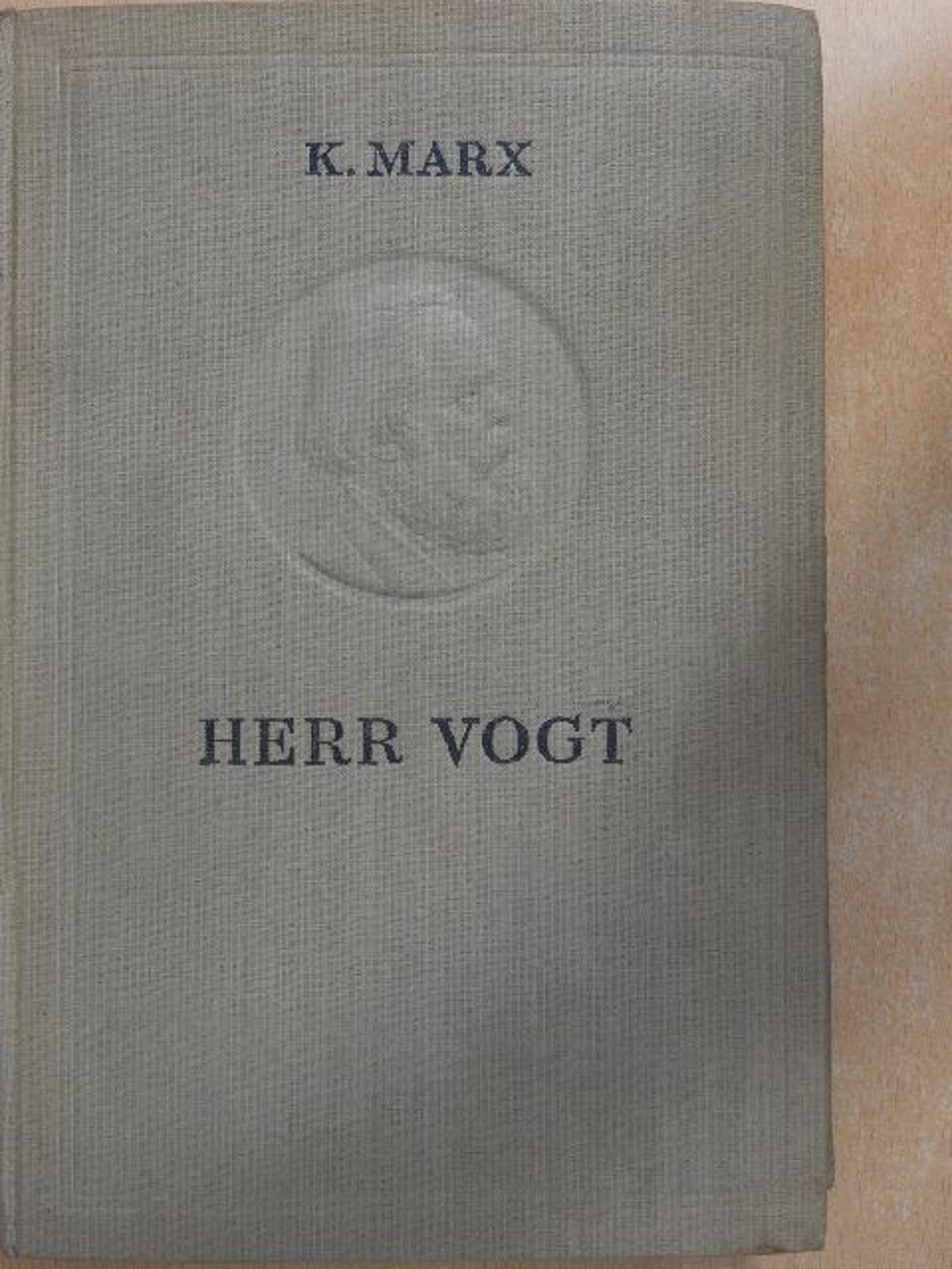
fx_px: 1833
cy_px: 634
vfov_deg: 38.2
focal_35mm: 50
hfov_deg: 29.1
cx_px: 476
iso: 400
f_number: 4
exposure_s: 1/13
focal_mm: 9
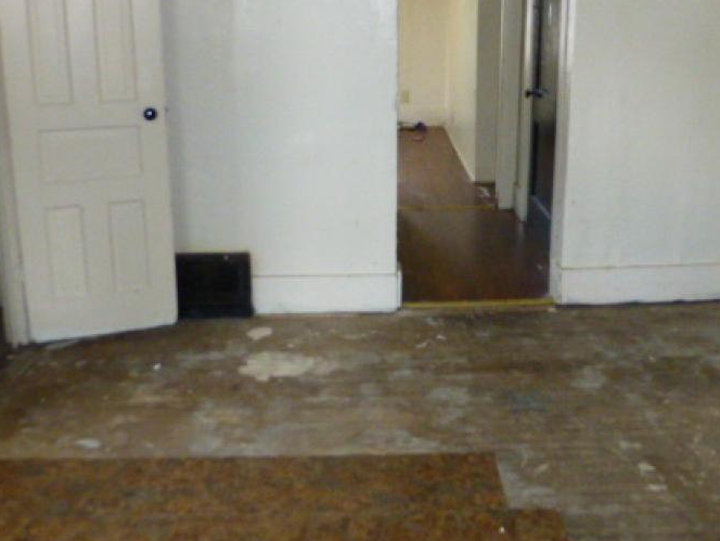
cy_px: 153
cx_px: 422
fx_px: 770
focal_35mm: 37
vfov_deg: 38.0
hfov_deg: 49.9
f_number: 3.3
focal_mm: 4.3
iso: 800
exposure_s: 1/60
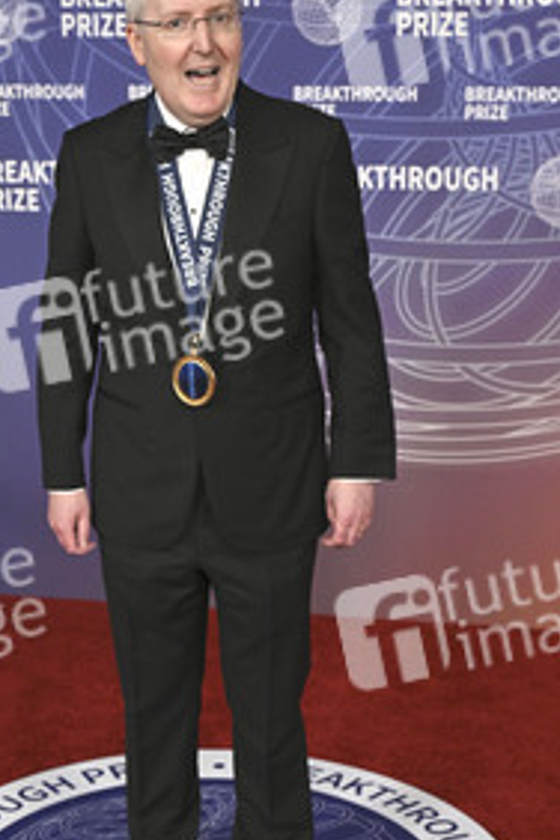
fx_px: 1587
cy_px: 471
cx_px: 217
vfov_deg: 29.6
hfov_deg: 20.0
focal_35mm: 68
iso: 2000
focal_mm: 48
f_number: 4.5
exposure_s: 1/320
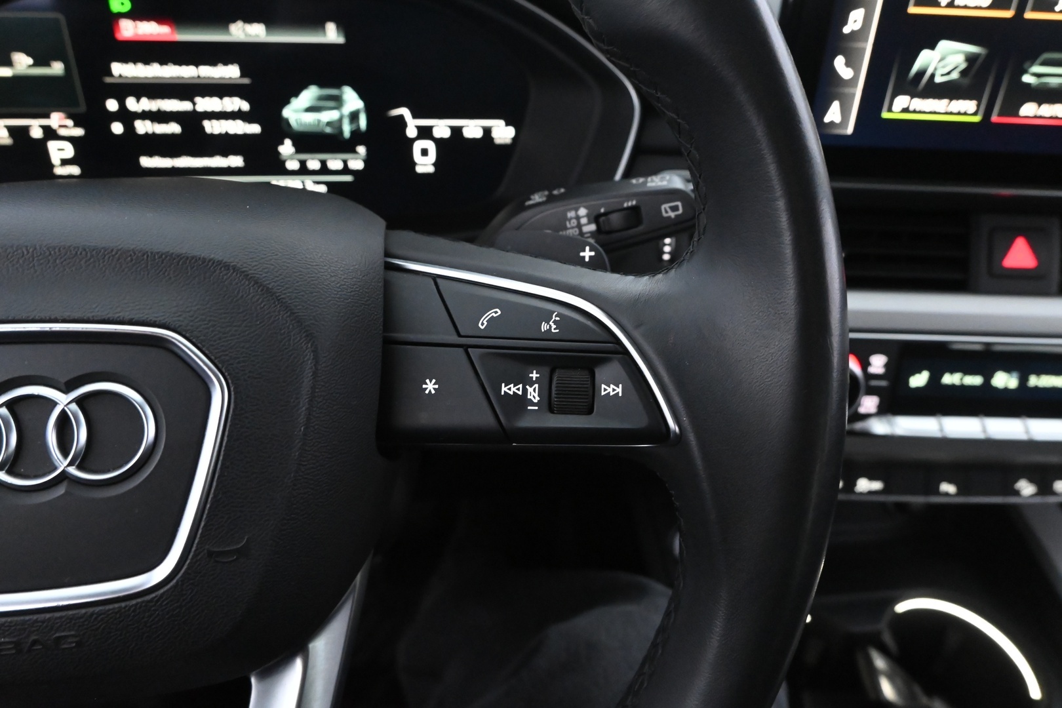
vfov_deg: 53.1
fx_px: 708
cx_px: 531
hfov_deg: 73.7
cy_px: 354
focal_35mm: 24
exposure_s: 1/25
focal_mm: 16
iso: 6400
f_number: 5.6
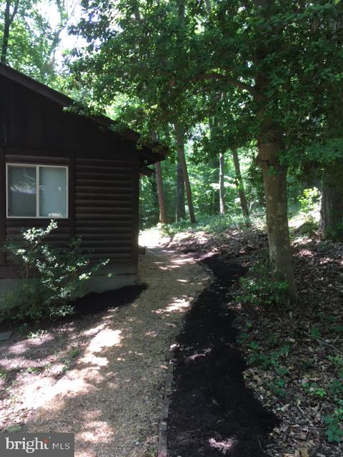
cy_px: 228
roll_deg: +0.5
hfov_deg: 48.2
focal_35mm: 29
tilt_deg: +1.8
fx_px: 383
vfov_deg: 61.7
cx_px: 172
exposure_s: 1/30
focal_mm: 4.15
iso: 25
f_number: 2.2
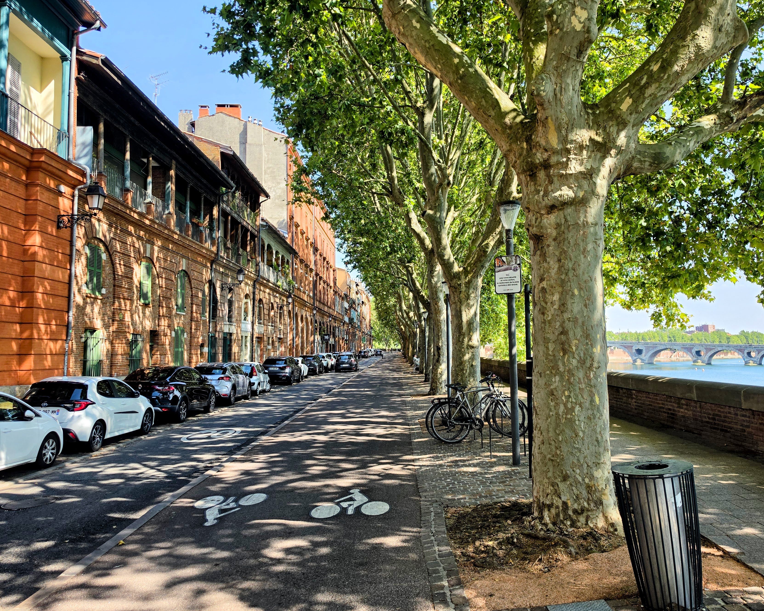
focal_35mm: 27
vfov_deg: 53.2
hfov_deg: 64.0
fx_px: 611
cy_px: 299
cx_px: 401
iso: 64
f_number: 1.4
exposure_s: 1/2443
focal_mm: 6.5
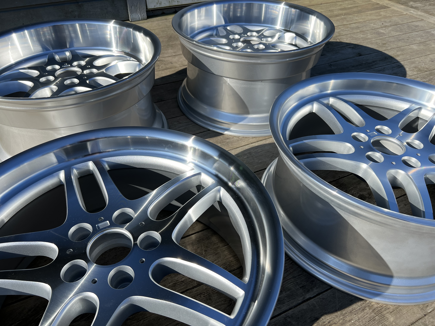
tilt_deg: -42.1
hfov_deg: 67.3
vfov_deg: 53.1
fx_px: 327
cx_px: 218
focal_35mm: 26
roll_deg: -0.6
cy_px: 163
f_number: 1.5
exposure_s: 1/2994
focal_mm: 5.7
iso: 50
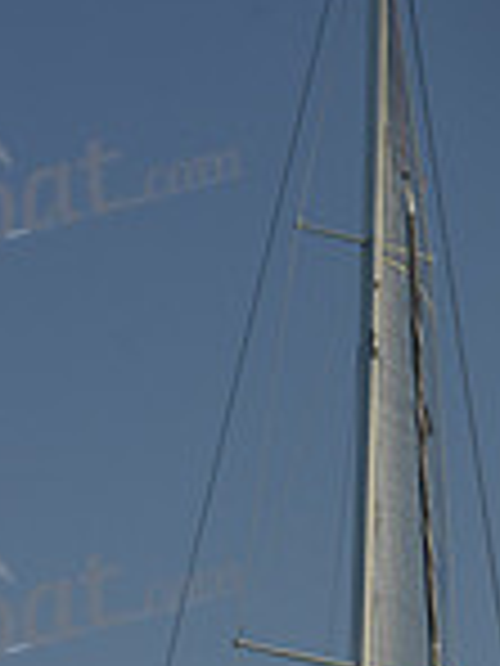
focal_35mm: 263
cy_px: 814
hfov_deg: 5.6
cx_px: 475
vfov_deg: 7.5
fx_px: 5065
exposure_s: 1/640
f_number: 9
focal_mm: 70
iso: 200
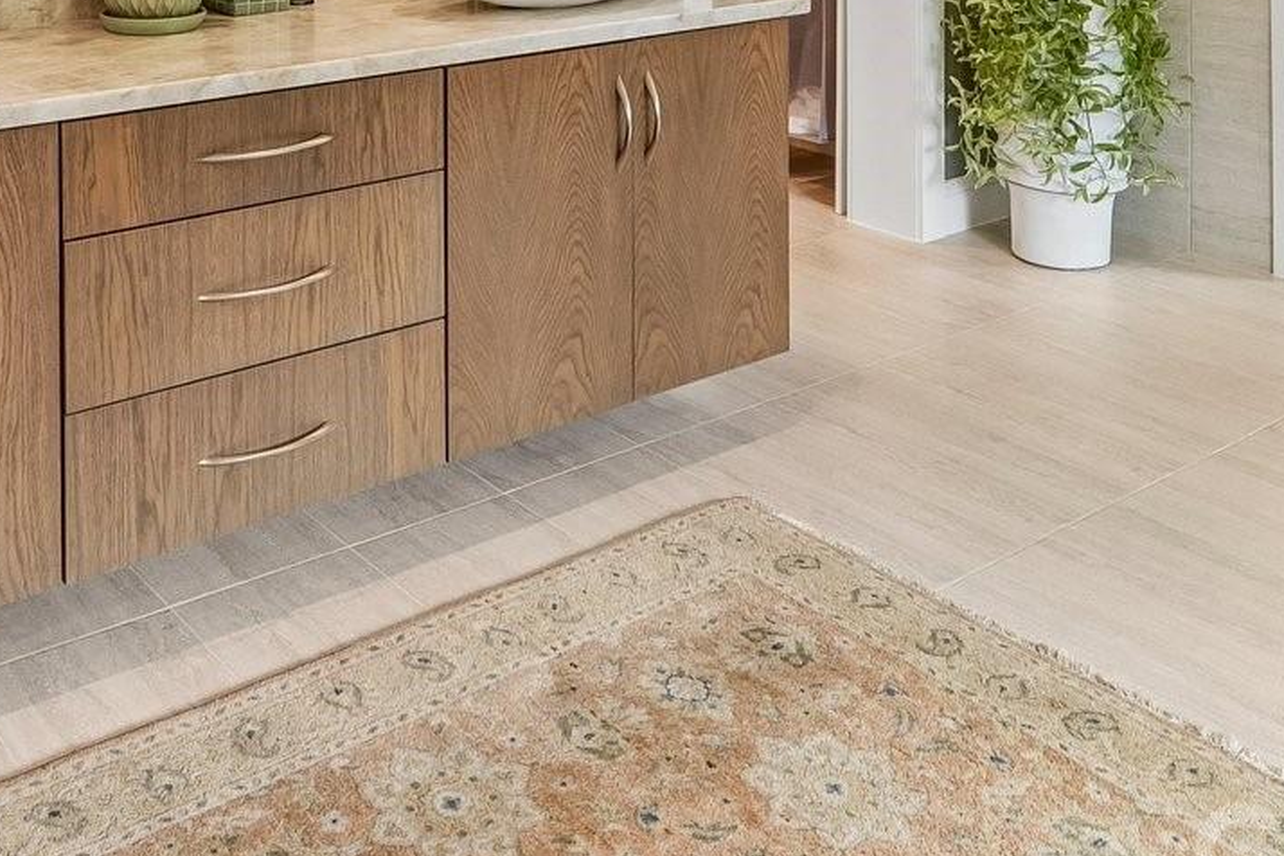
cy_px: -240
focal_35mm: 43
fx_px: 1534
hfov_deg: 44.8
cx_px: 435
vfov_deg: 26.7
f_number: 8
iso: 400
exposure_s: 1/8
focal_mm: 10
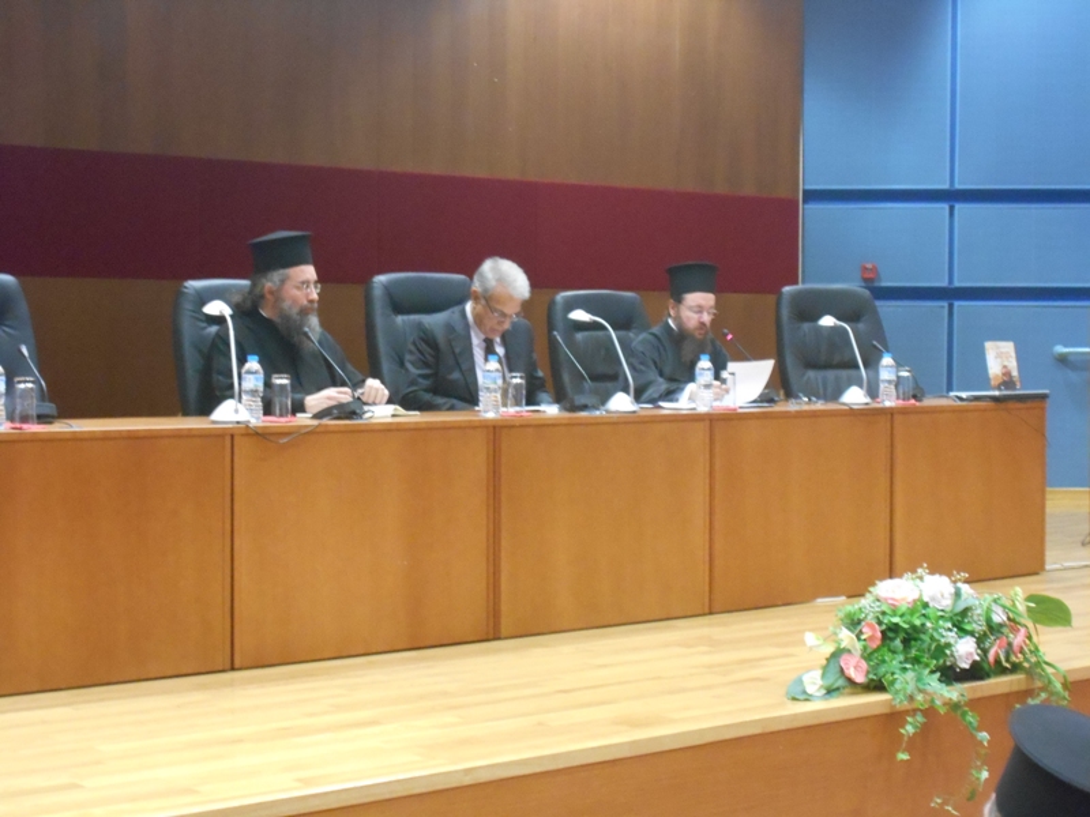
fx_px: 2078
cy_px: 408
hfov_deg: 29.4
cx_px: 545
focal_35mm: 66
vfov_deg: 22.3
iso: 800
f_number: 5.3
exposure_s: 1/6
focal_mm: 11.6
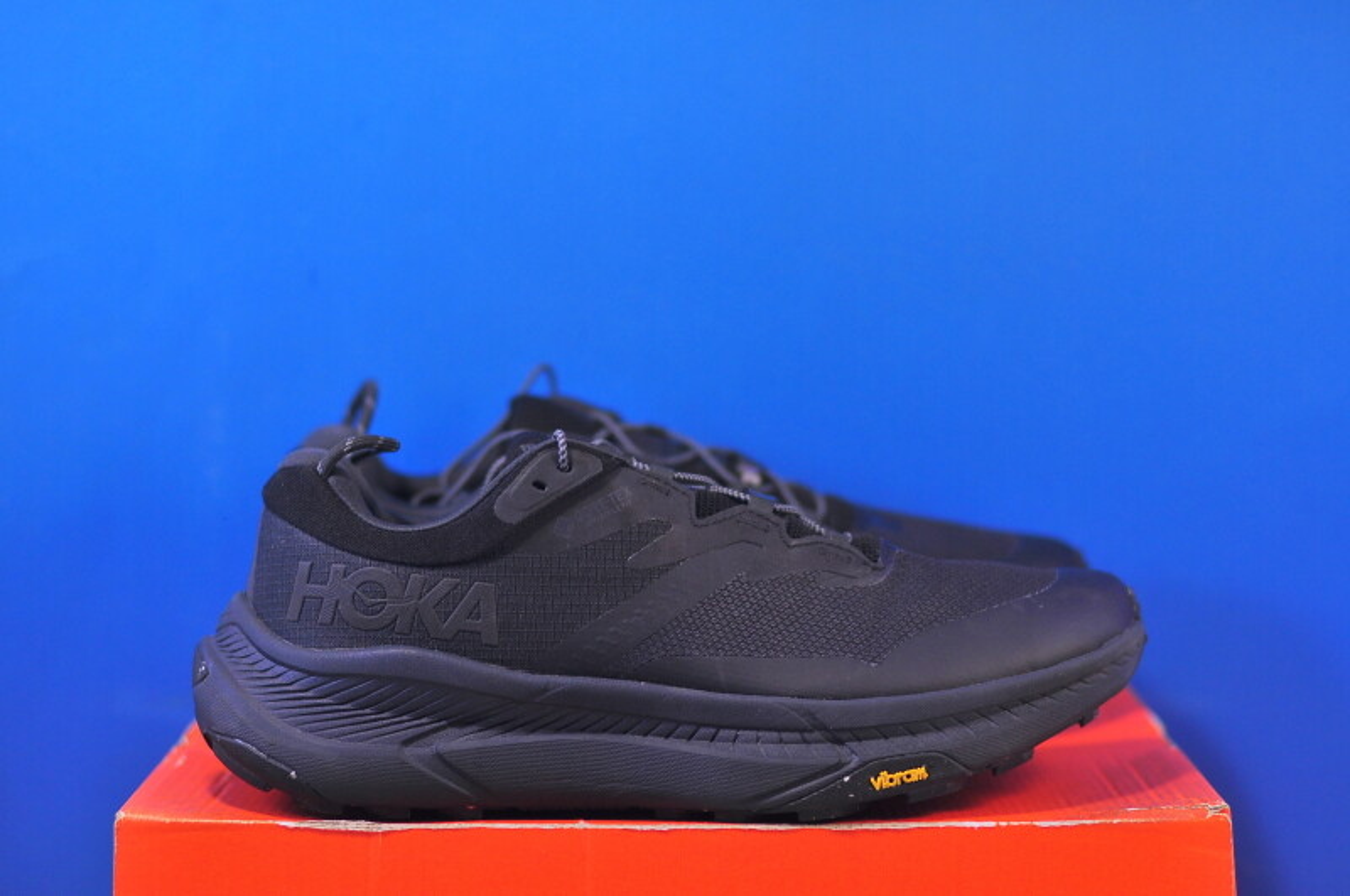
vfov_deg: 18.1
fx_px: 2808
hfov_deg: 27.0
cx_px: 675
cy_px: 448
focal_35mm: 75
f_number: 2.2
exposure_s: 1/320
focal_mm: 50
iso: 250
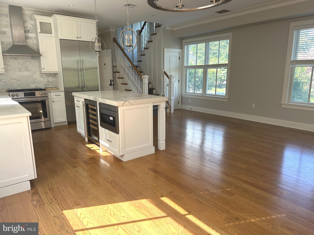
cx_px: 157
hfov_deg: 71.6
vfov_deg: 56.8
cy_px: 118
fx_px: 218
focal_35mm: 24
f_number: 1.78
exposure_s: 1/133
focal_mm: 6.86
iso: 64
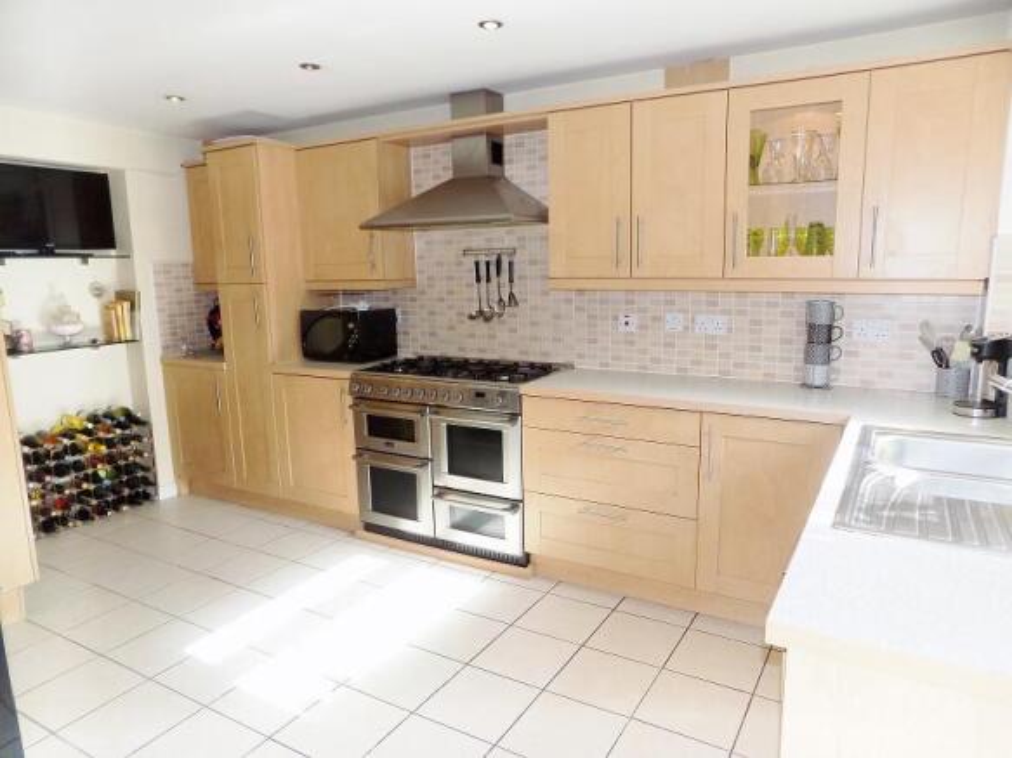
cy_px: 379
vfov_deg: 58.9
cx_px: 506
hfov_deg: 73.9
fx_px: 672
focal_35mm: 23
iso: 80
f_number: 3.1
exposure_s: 1/50
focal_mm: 4
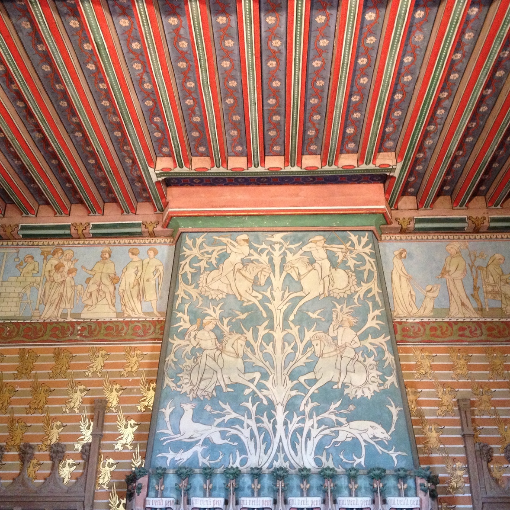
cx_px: 258
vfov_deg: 40.0
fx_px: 700
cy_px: 255
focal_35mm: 42
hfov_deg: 40.0
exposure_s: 1/20
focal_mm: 4.28
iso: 400
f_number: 2.4
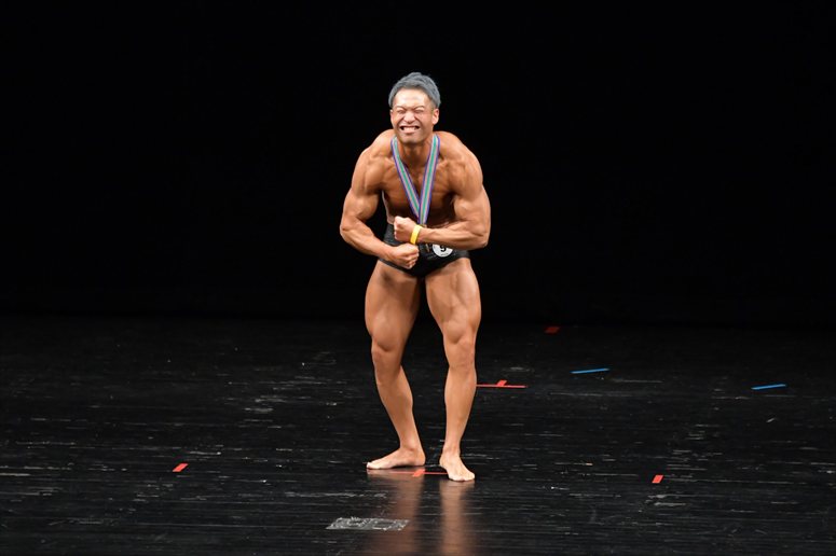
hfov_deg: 7.6
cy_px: 278
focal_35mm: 270
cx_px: 418
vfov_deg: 5.1
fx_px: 6267
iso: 3200
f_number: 5.6
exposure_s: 1/400
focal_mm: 180
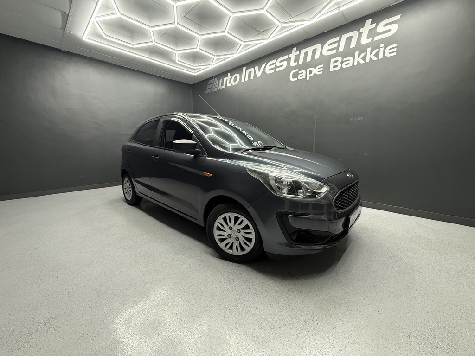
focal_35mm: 14
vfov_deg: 85.7
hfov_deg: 102.1
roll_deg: +0.3
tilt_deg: -9.5
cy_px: 178
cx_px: 238
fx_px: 192
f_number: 2.2
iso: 400
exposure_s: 1/100
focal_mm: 2.22
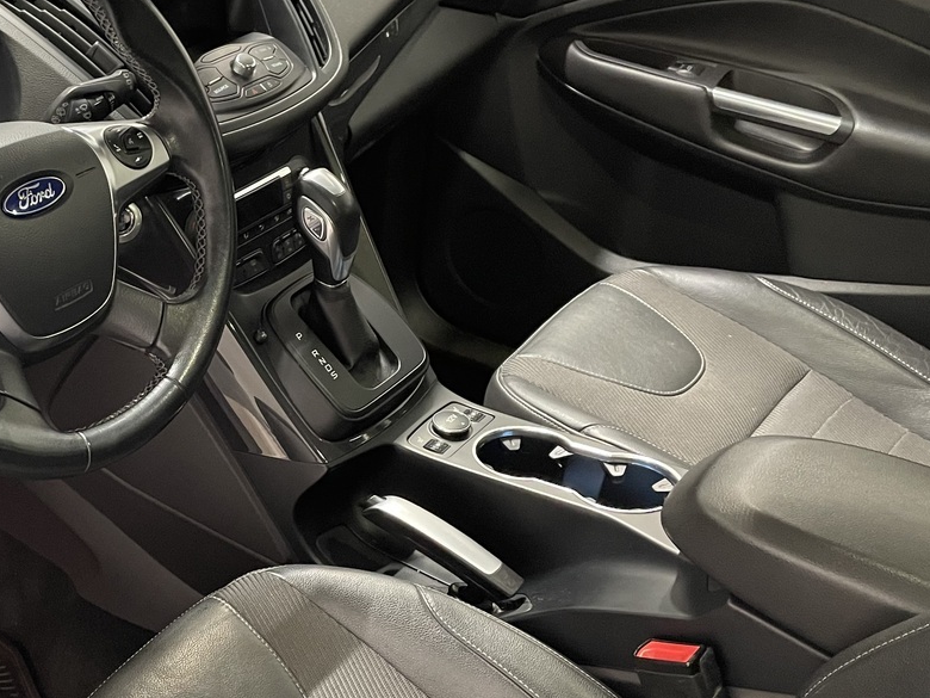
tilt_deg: -33.1
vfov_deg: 30.2
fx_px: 1290
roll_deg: -0.6
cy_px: 395
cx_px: 142
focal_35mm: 48
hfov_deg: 37.7
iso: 500
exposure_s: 1/25
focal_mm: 4.2
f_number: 1.6
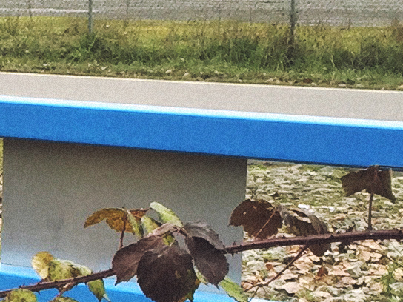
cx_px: -279
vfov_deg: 8.4
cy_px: 449
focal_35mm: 174
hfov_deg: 10.8
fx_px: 2026
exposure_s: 1/176
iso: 32
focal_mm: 4.15
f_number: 2.2
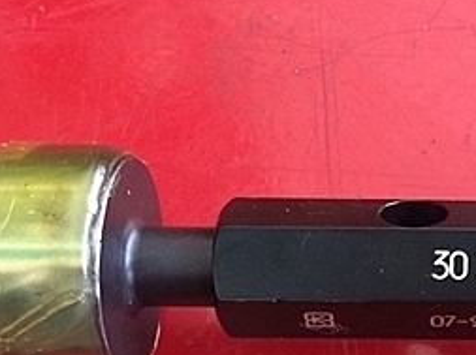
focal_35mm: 76
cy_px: 244
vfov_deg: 19.3
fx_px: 1044
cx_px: 476
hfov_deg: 24.5
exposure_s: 1/30
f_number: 2.2
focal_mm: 4.12
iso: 320
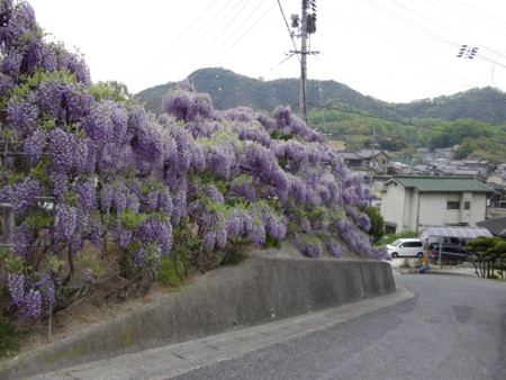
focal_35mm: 27
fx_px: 395
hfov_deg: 65.3
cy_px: 190
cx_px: 253
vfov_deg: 51.4
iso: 100
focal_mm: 4.9
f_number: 3.2
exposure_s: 1/320
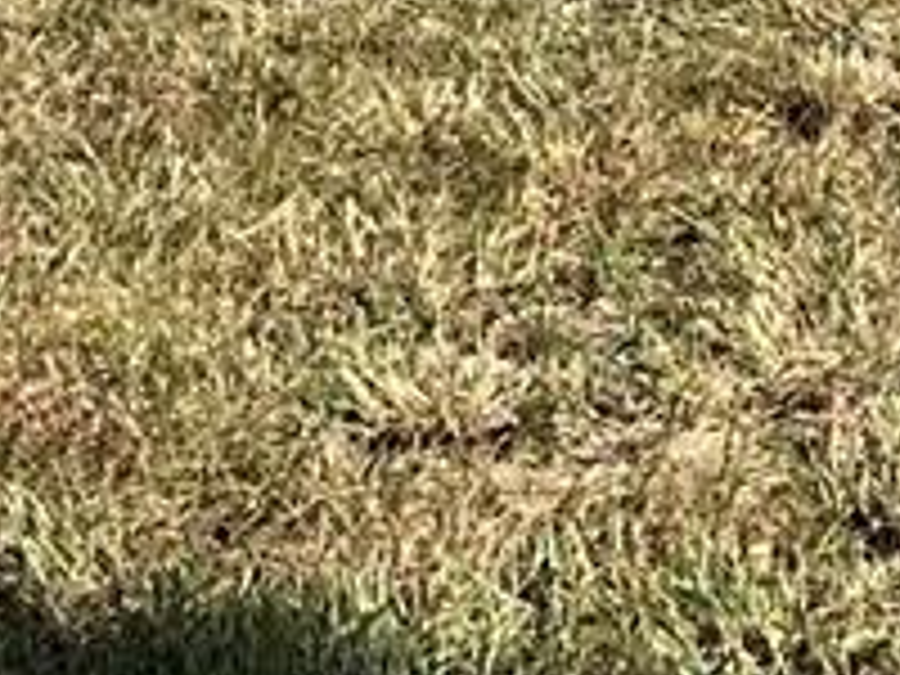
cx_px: 756
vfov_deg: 5.9
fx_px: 6032
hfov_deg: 8.5
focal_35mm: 232
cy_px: -1372
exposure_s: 1/1675
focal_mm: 3
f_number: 1.8
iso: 25
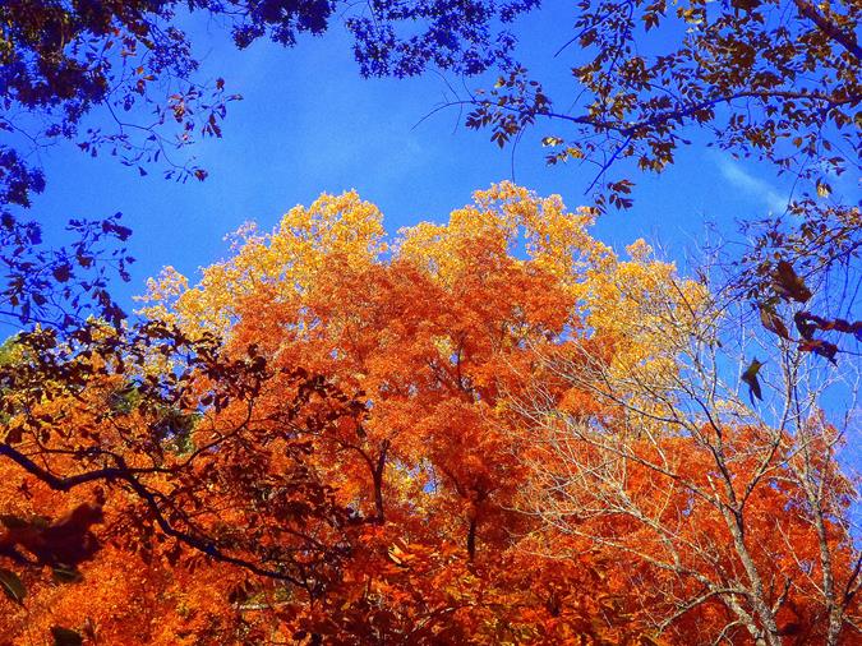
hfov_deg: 17.7
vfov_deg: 13.3
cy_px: 323
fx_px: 2764
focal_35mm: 111
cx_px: 431
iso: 400
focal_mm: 19.85
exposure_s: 1/125
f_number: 14
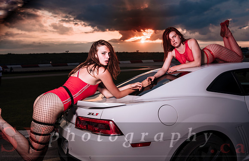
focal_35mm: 35
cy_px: 71
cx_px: 136
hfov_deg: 54.5
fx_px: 241
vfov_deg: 36.8
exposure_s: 1/125
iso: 64
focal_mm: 32
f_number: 4
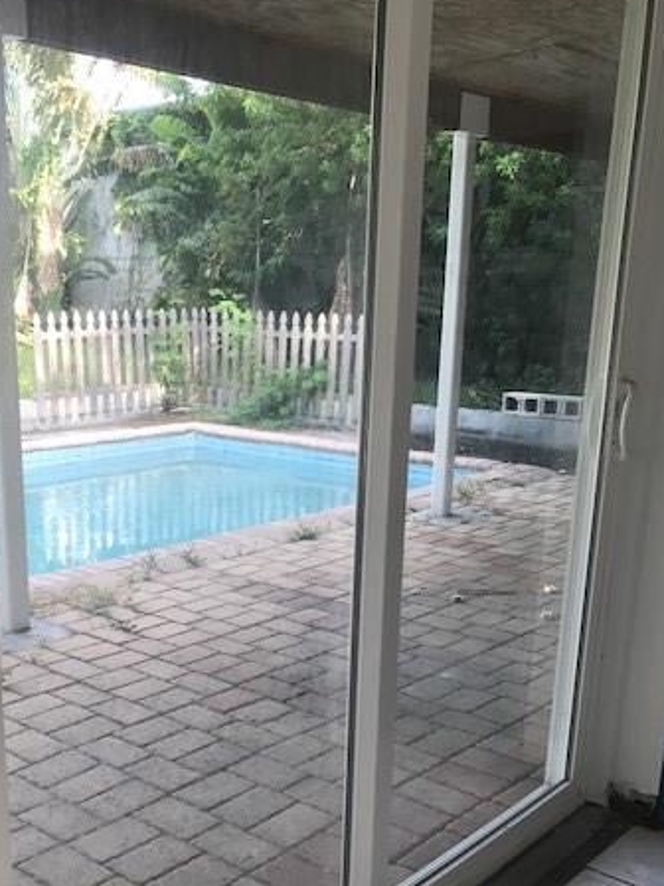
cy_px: 603
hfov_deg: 35.7
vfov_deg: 45.9
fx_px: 1023
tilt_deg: -16.9
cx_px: 239
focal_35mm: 40
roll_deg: -1.9
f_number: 1.8
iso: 25
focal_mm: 3.99
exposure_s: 1/90
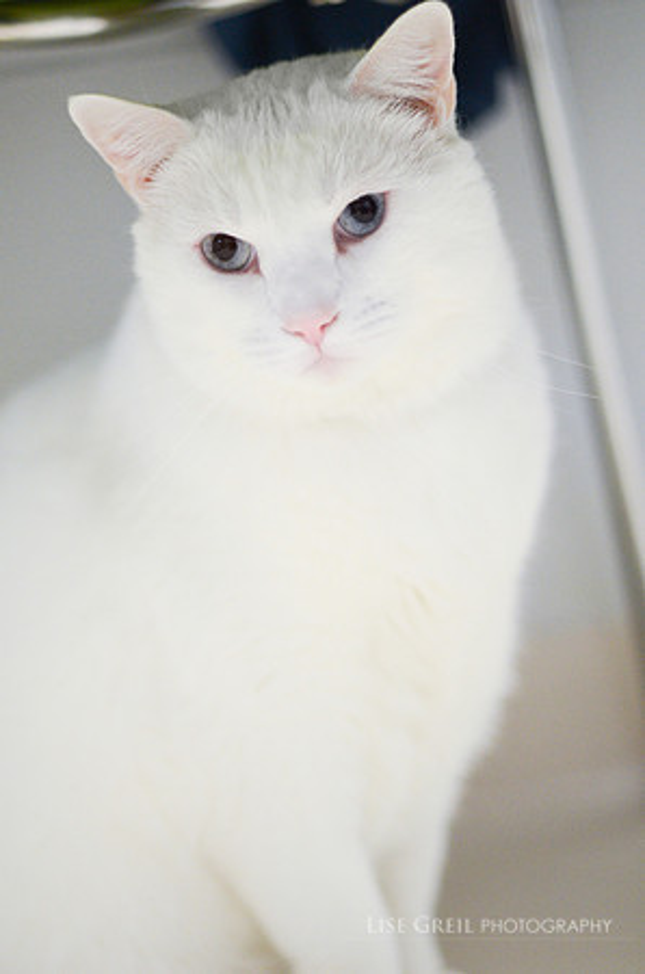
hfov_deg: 18.1
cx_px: 322
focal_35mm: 75
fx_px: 2025
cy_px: 487
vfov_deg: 27.0
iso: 1250
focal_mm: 50
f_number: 1.6
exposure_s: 1/400
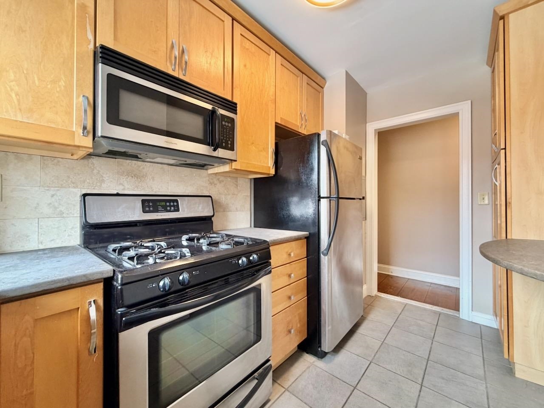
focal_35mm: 14
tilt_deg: +0.0
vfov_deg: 85.7
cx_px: 272
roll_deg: -0.7
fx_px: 220
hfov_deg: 102.1
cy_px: 204
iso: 250
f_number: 2.2
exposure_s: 1/60
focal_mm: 2.22
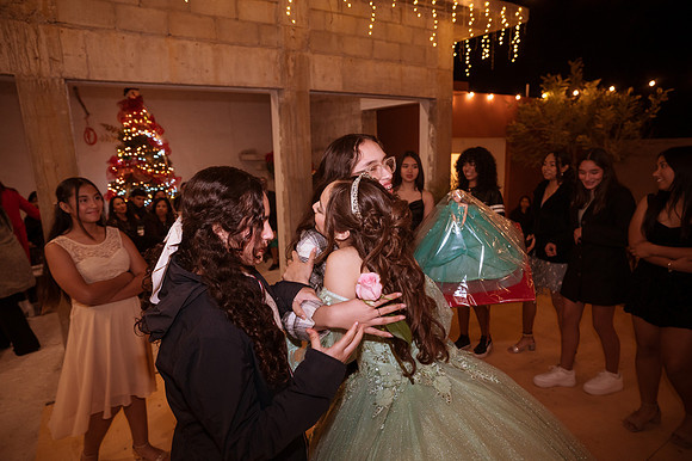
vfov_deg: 61.9
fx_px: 384
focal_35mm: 20
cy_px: 230
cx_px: 346
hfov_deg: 84.0
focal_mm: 20
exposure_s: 1/100
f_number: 3.5
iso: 1600
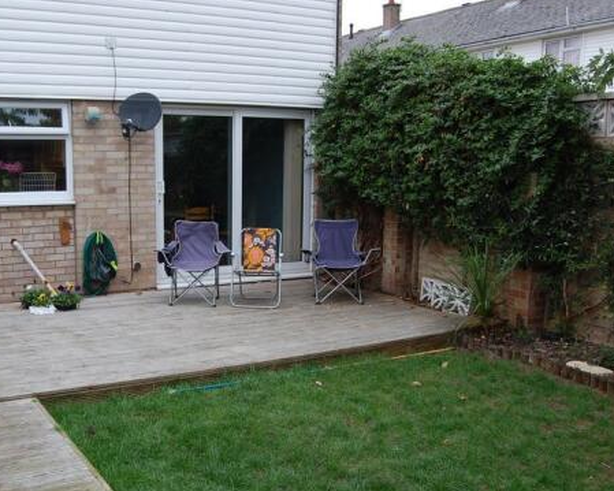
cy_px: 264
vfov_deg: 40.1
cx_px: 194
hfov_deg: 48.1
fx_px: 672
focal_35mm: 37
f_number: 6.3
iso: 200
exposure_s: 1/160
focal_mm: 18
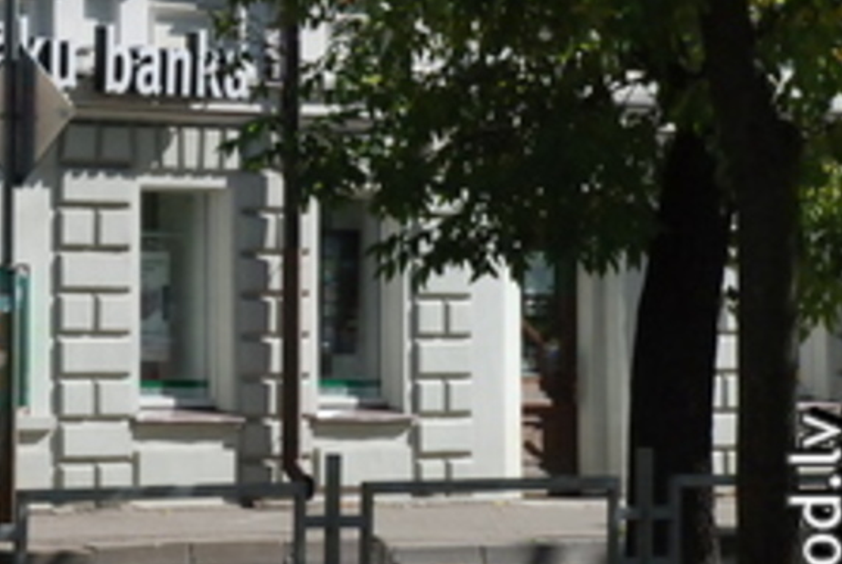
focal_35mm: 235
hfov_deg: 8.7
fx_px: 5503
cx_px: -82
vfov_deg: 5.9
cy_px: 144
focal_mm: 70
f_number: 8
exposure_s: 1/2000
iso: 1250
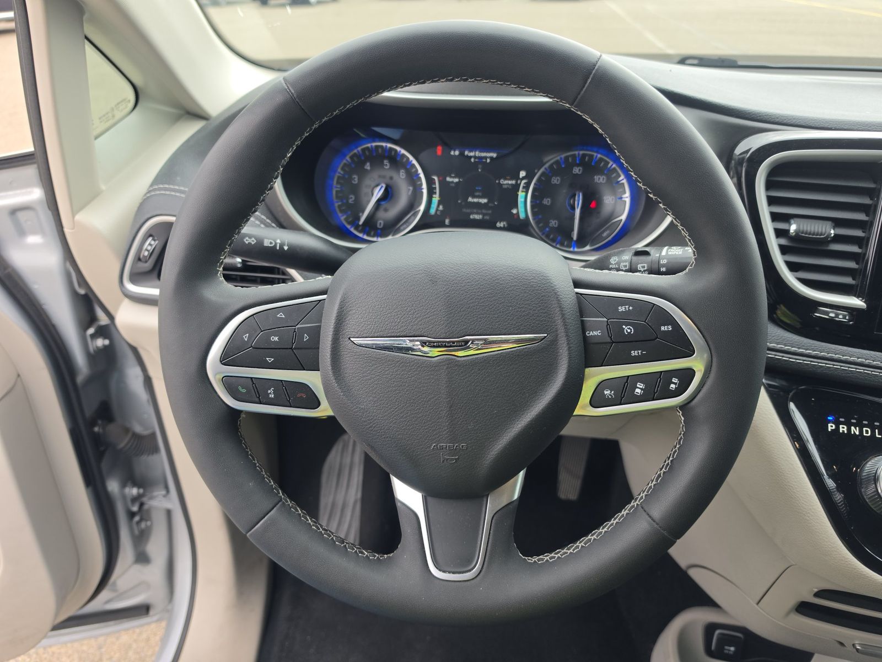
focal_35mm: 23
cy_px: 331
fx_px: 586
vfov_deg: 58.9
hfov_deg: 73.9
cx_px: 441
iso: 10
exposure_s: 1/119
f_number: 1.4
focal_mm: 6.5
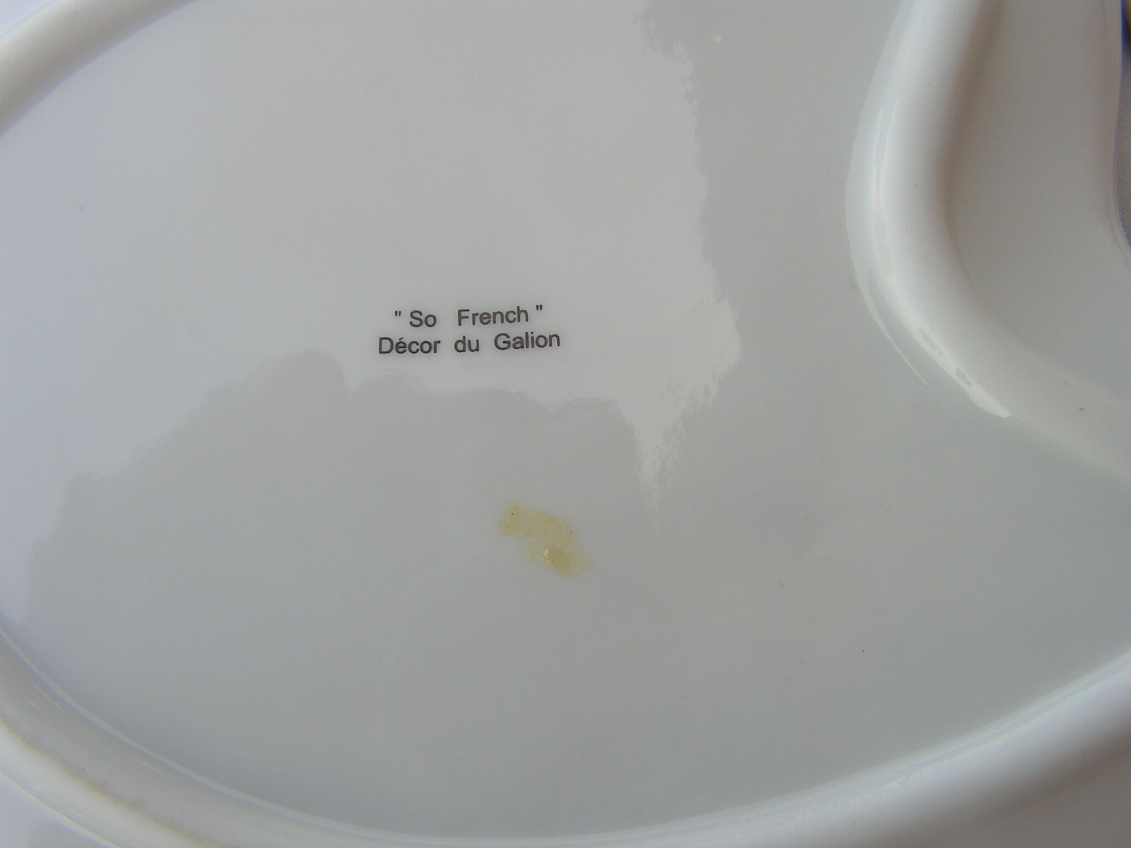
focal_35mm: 36
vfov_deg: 39.7
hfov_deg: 51.4
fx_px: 1176
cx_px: 566
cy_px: 424
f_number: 4.8
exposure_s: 1/160
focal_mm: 6
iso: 64
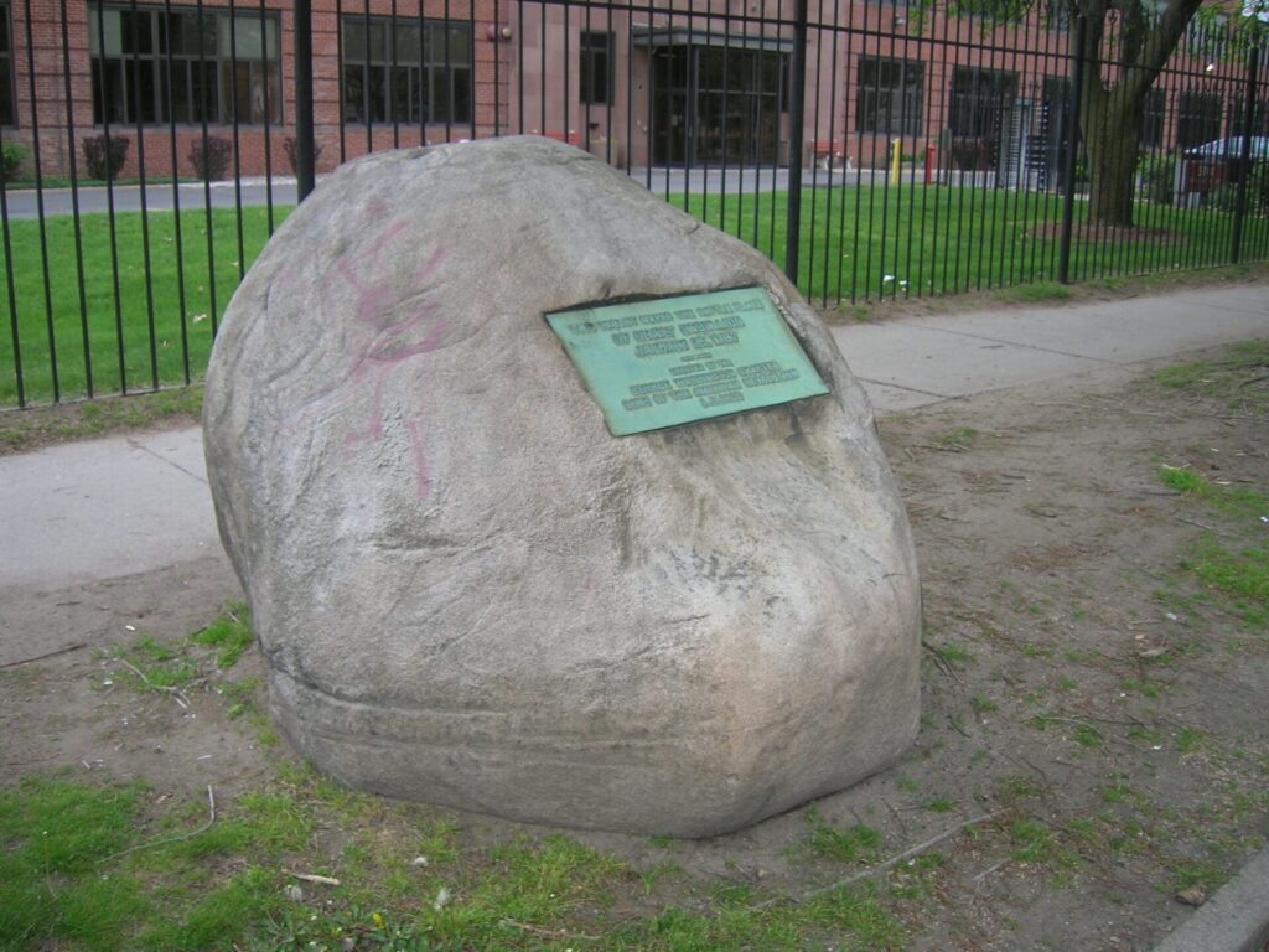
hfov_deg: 54.0
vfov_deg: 41.8
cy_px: 476
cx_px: 634
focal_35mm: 34
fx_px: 1246
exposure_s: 1/45.2
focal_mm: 5.7
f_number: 2.9
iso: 50
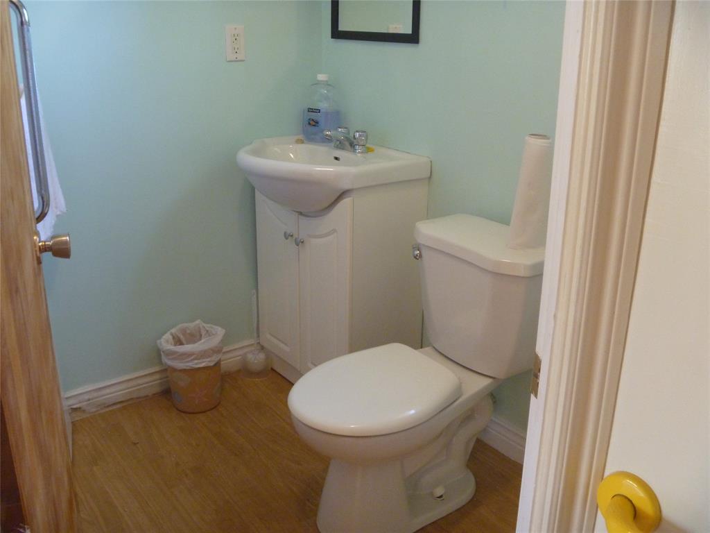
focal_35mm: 35
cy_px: 266
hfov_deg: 52.6
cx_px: 355
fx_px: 718
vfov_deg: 40.7
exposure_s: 1/25
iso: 400
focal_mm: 6.3
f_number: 3.5
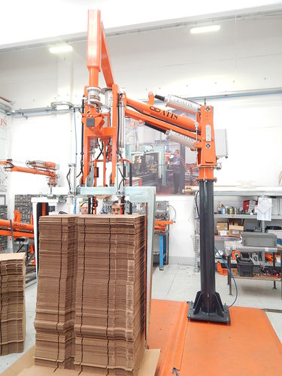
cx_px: 141
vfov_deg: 69.4
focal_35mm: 25
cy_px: 188
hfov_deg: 54.9
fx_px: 272
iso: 125
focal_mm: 4.5
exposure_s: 1/40
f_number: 3.1
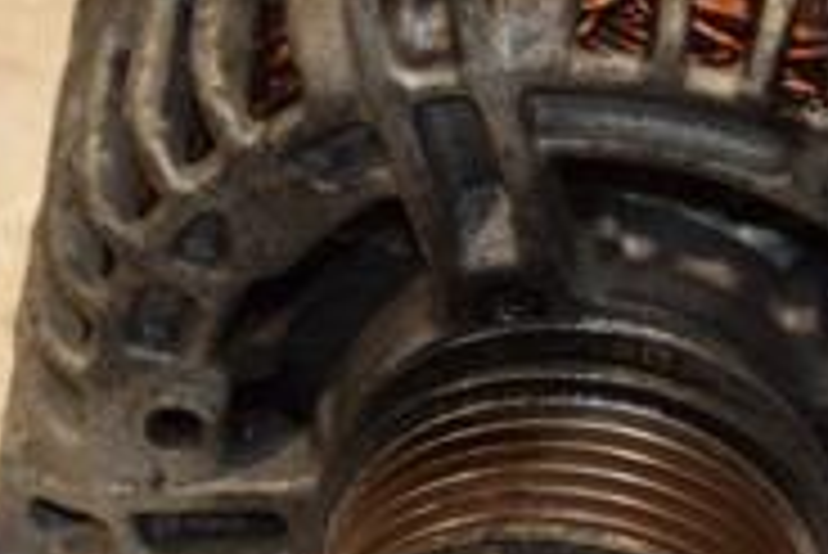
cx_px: 558
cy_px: 230
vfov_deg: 4.8
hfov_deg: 7.2
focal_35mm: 284
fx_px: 6537
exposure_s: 1/160
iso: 800
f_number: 5
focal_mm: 58
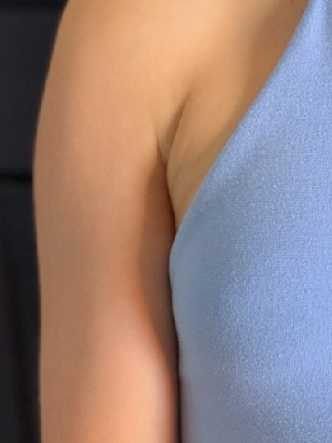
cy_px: -177
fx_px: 1266
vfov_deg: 18.1
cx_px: 343
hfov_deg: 14.7
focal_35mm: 99
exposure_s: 1/50
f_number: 1.9
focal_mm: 2.71
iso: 80
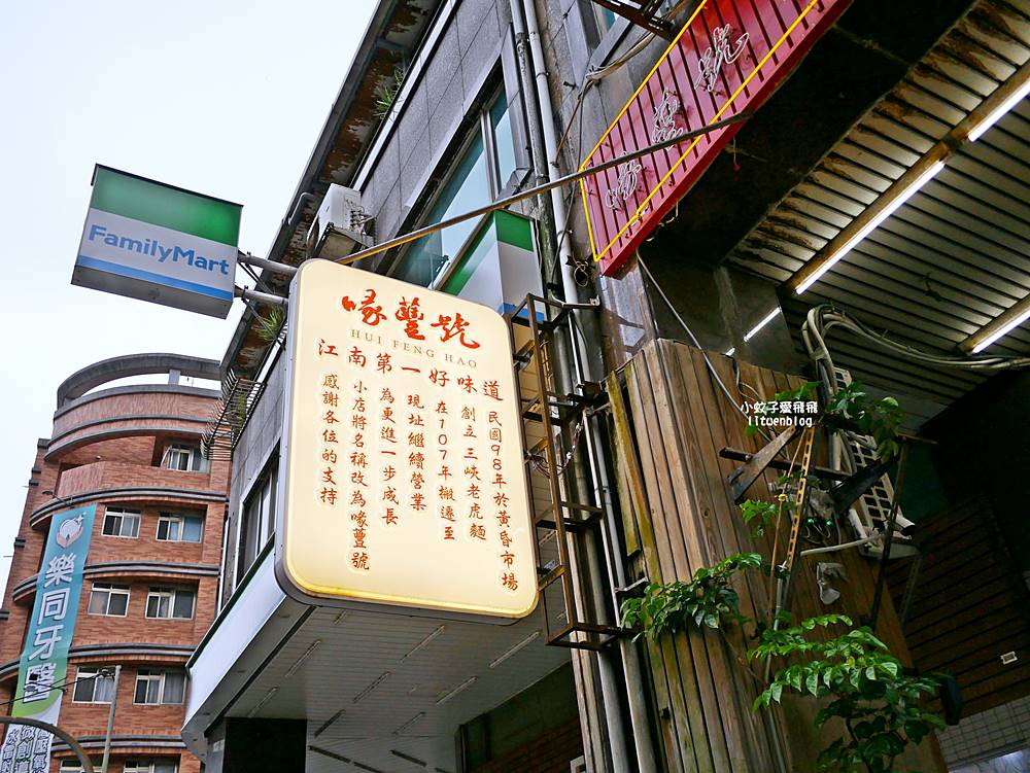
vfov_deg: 49.8
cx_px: 515
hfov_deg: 63.4
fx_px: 834
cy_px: 386
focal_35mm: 28
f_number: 2.5
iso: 200
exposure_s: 1/500
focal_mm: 14
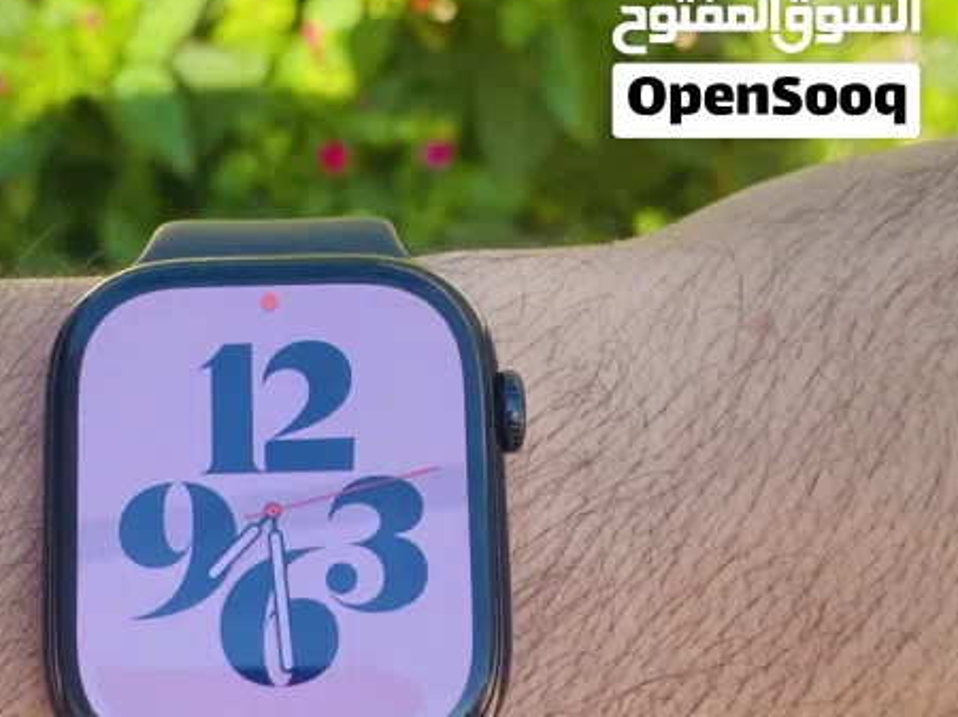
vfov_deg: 38.4
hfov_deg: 49.0
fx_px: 1023
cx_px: 292
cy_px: 445
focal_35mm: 37
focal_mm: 4.25
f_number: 1.8
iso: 32
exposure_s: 1/833
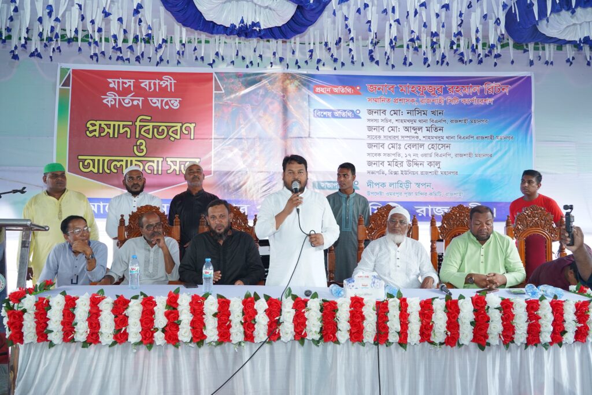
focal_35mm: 30
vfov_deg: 43.6
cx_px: 296
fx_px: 493
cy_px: 198
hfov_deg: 61.9
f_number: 5.6
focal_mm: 30
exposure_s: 1/125
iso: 1250
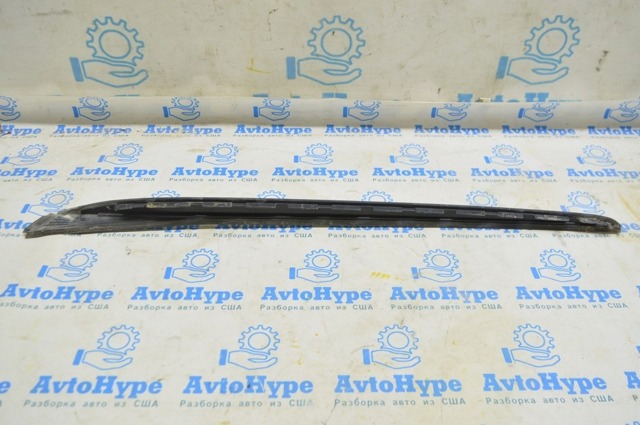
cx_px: 320
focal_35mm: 33
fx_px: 586
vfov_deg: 39.9
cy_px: 212
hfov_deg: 57.3
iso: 400
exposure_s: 1/20
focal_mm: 22
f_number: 5.6
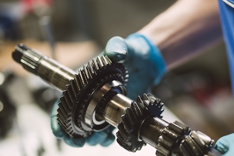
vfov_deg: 20.7
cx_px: 173
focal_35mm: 65
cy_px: 125
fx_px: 423
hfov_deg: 30.5
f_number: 1.4
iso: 200
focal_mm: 35
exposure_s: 1/100
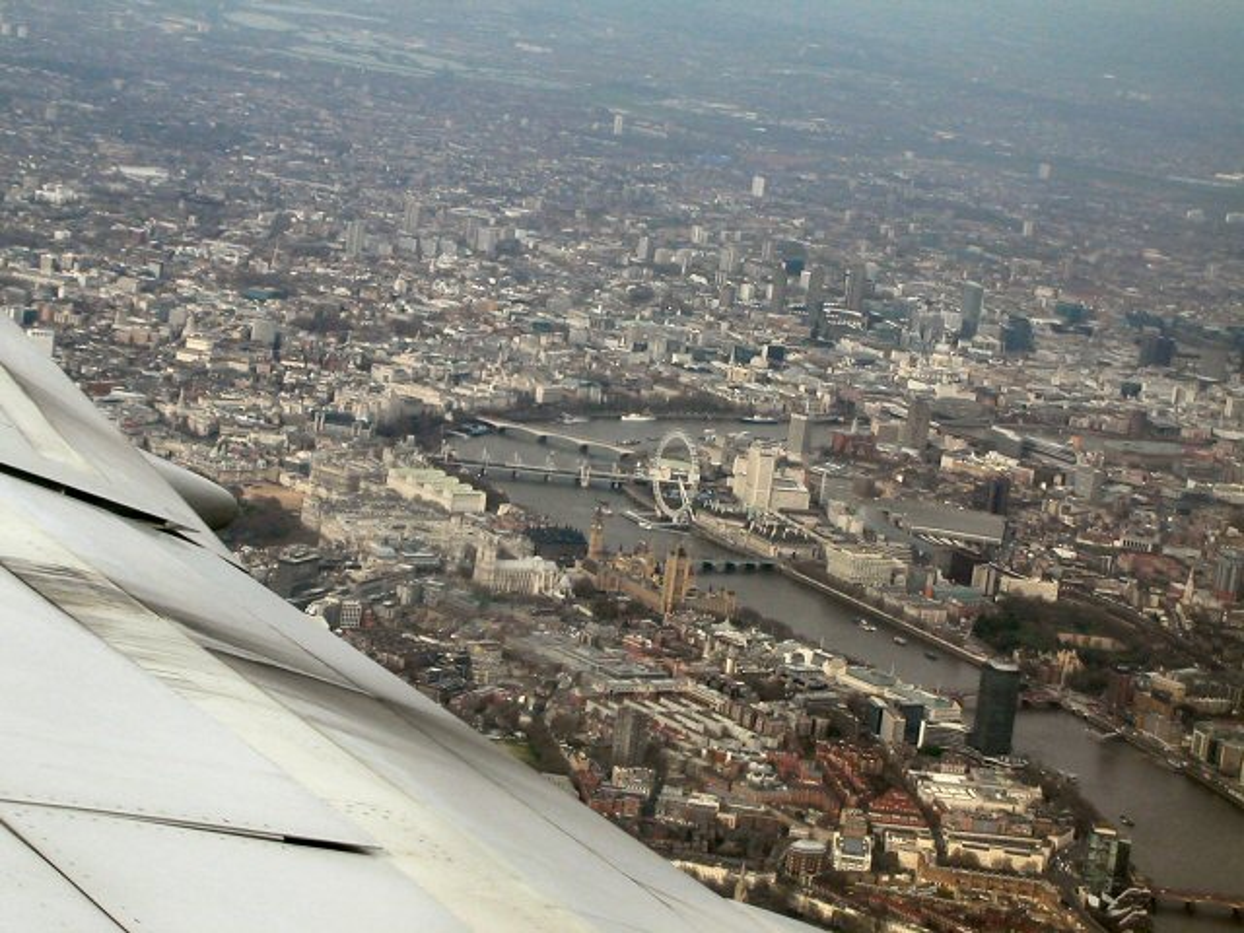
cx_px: 622
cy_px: 466
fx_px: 3522
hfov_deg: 20.0
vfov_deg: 15.1
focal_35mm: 98
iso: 100
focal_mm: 14.9
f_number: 4.6
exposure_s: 1/175
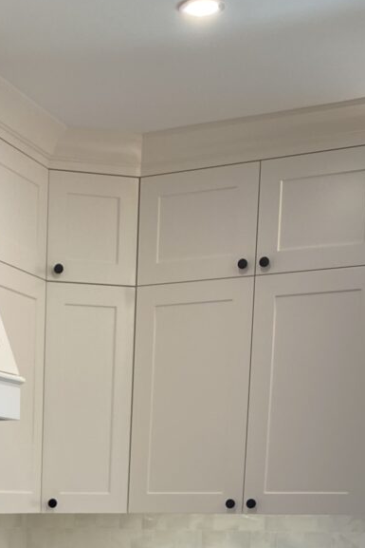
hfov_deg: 18.2
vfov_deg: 24.9
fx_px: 1094
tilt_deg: -9.0
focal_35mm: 72
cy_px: 686
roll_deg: +0.2
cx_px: -41
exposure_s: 1/120
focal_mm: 4.25
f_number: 1.8
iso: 100
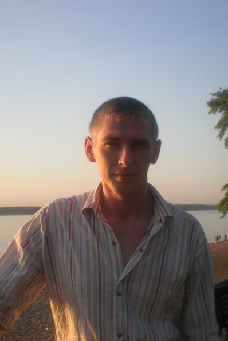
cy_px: 170
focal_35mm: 53
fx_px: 503
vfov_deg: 37.5
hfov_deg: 25.5
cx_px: 111
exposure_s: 1/130
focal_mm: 6.3
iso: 64
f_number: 4.6
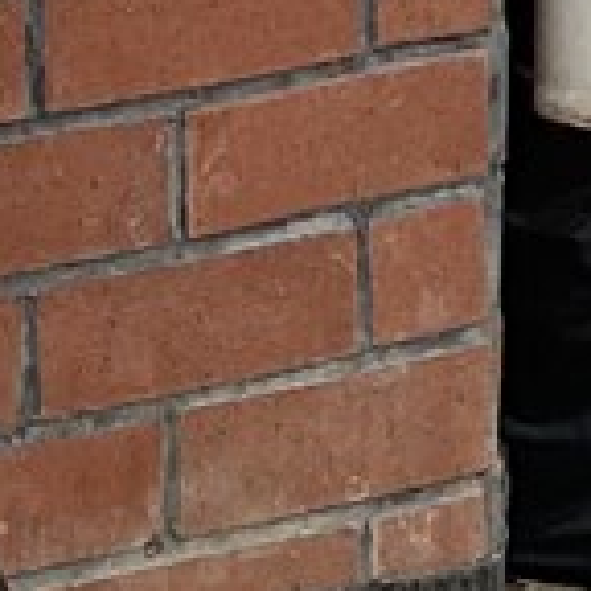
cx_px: -464
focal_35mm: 425
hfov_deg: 4.1
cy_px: -831
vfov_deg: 4.0
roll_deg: +0.3
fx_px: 8209
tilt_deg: -3.3
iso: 32
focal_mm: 6
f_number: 2
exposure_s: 1/122
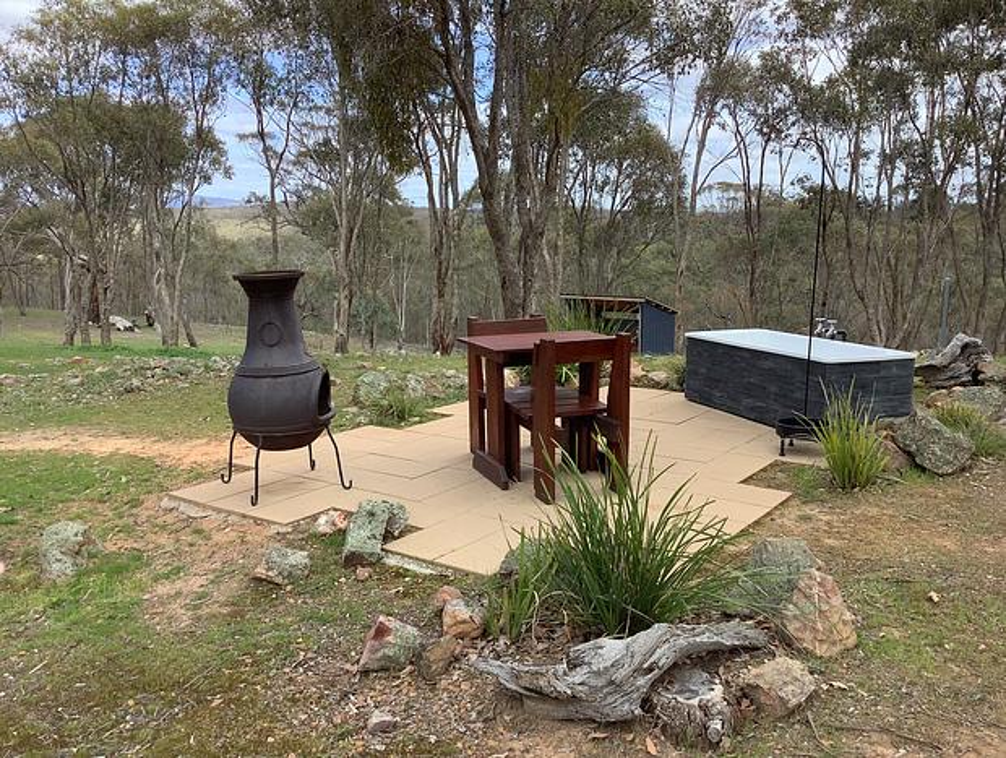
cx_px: 503
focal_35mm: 31
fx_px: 902
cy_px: 379
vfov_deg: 45.6
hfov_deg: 58.3
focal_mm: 3.3
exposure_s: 1/381
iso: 25
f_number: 2.4
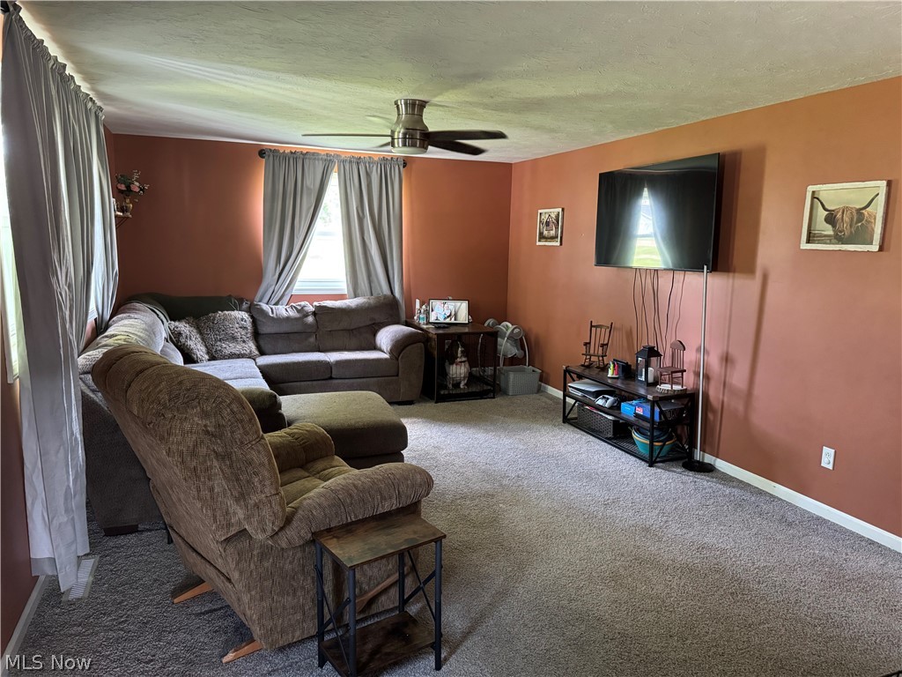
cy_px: 338
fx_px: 625
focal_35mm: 24
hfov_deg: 71.6
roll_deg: -1.4
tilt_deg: -9.8
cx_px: 451
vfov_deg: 56.8
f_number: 1.78
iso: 800
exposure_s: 1/60
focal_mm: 6.76
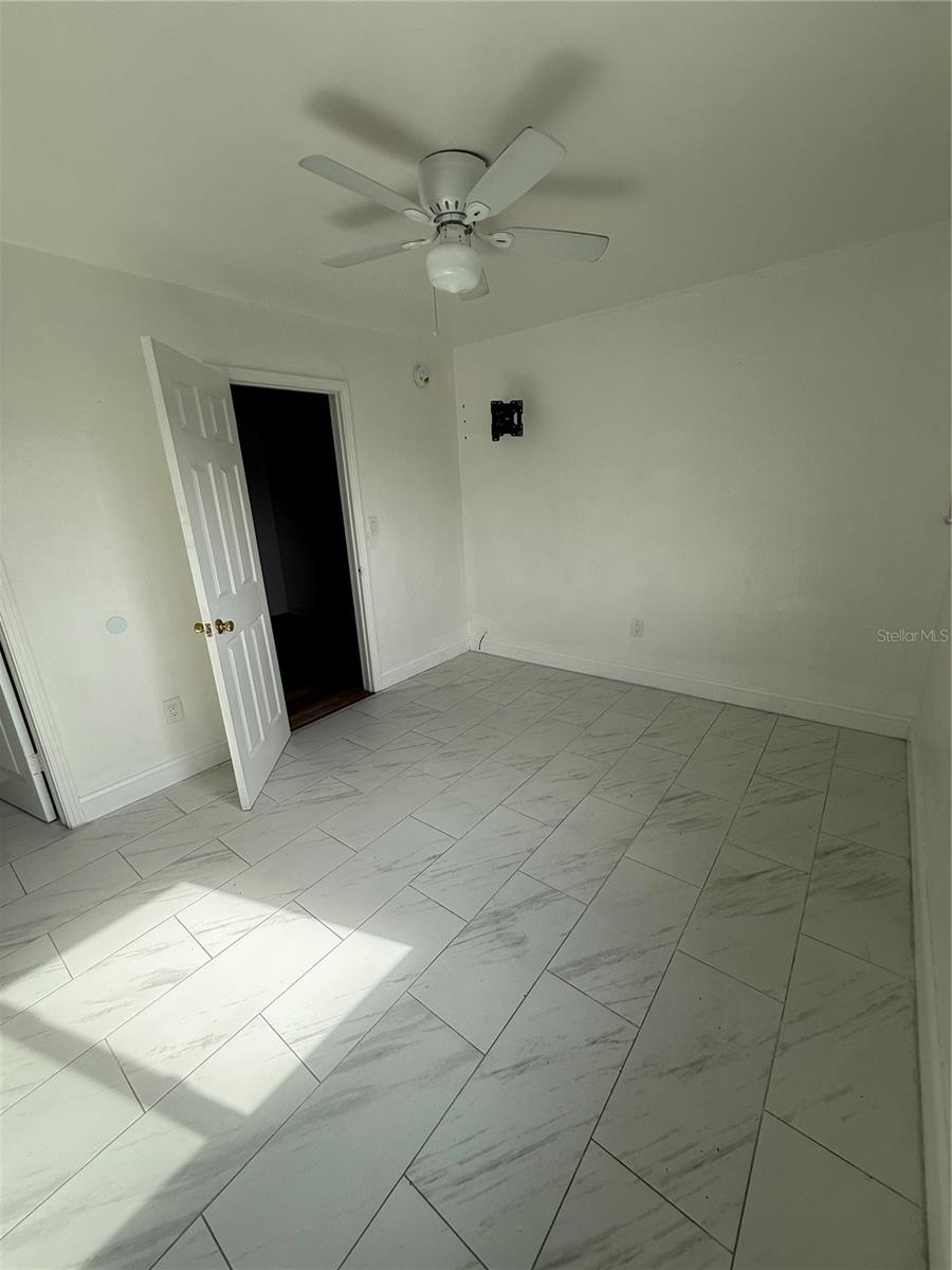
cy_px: 635
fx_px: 513
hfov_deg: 85.7
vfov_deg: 102.1
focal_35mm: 14
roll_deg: +3.2
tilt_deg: -15.5
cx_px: 476
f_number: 2.2
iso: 50
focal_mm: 2.22
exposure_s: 1/195
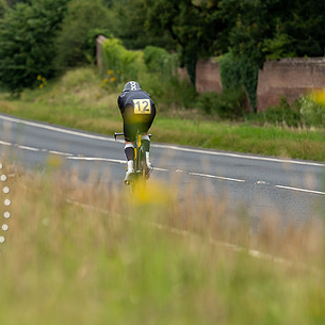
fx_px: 3176
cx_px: 76
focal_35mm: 299
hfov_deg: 5.9
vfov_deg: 5.9
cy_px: 150
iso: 1000
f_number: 3.2
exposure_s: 1/640
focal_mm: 185
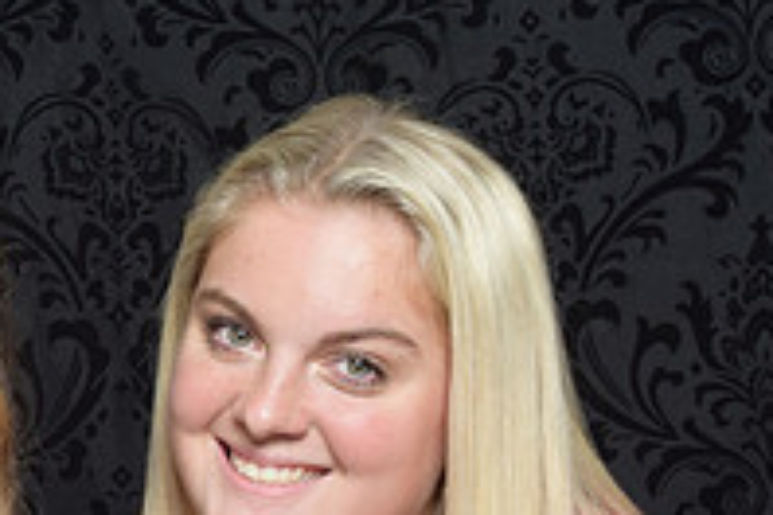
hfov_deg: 17.3
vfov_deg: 11.9
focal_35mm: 114
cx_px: -98
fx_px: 2448
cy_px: 494
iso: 500
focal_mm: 26
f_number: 20
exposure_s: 1/60
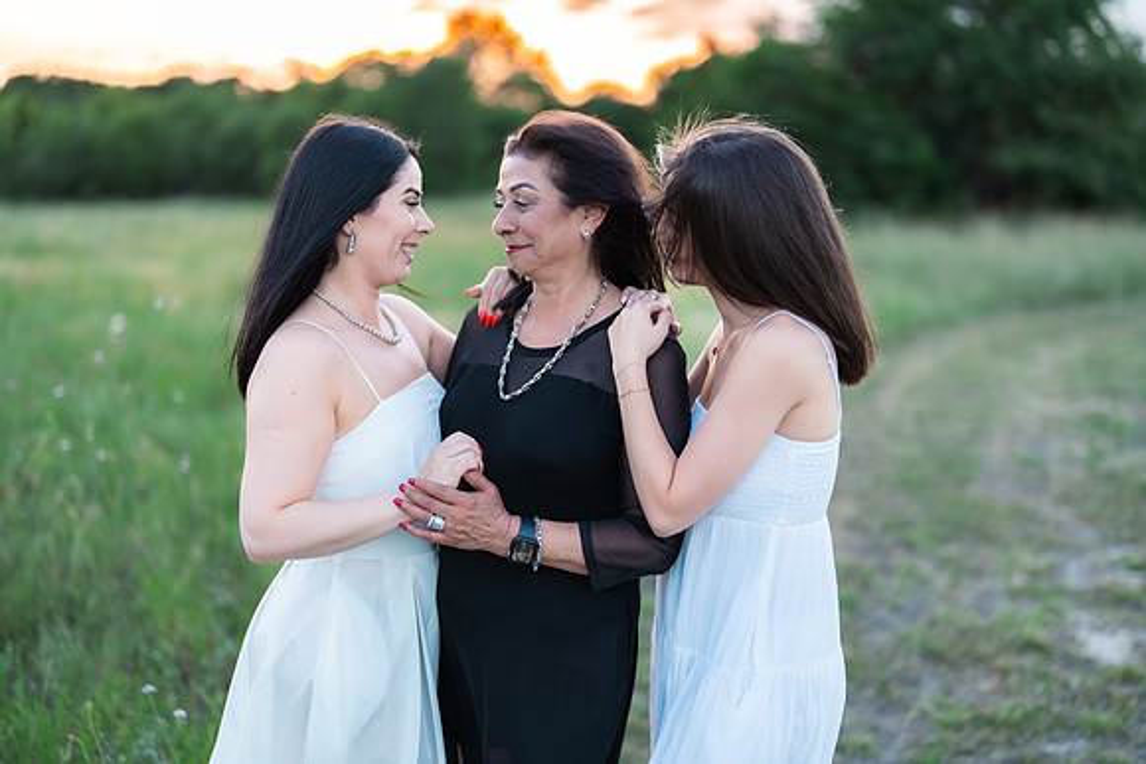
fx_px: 1592
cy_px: 382
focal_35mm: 50
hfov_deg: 39.6
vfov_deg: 27.0
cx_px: 573
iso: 160
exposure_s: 1/400
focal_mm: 50
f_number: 1.2
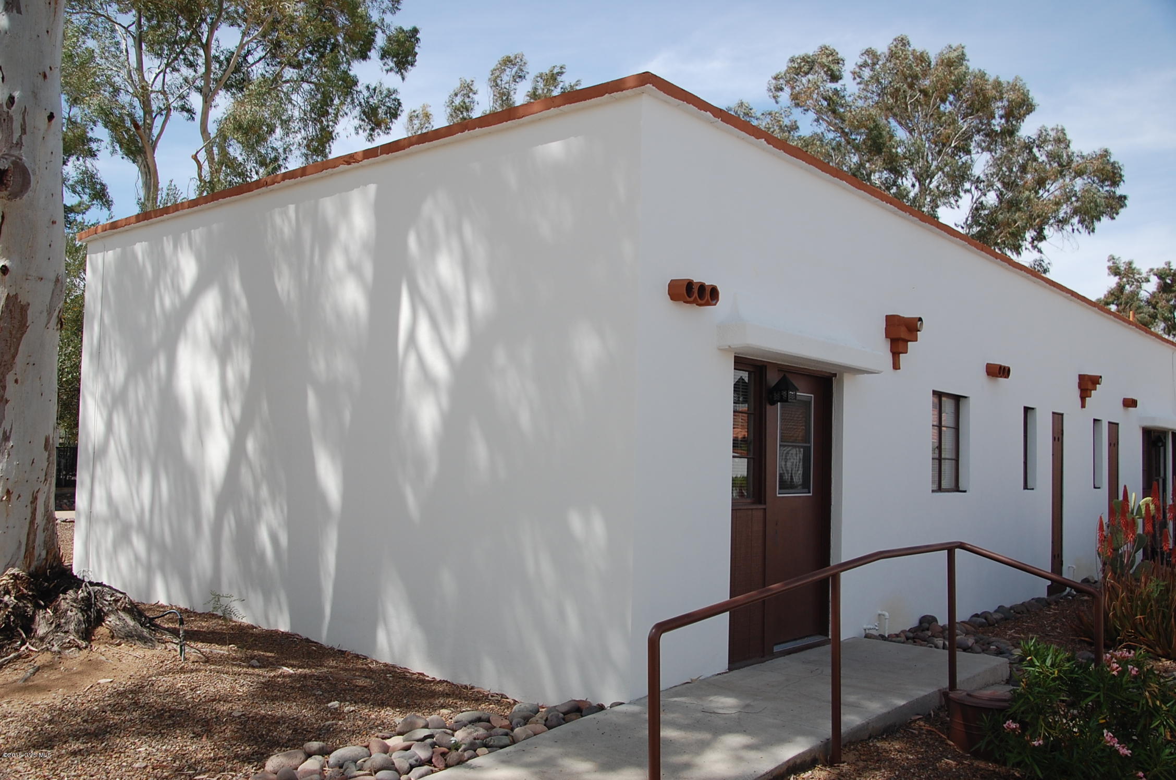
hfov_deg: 59.6
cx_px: 588
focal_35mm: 32
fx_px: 1027
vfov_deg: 41.6
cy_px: 390
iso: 200
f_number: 7.1
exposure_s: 1/200
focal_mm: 21
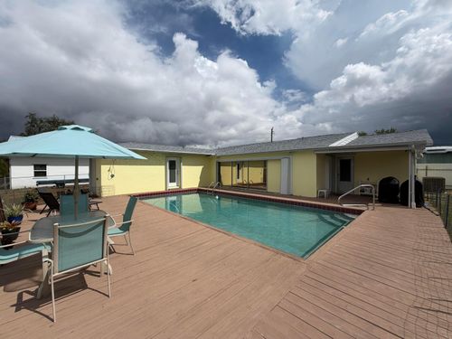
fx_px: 183
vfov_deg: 85.7
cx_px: 226
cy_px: 170
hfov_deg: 102.1
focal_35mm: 14
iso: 20
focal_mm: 2.22
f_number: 2.2
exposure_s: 1/2717
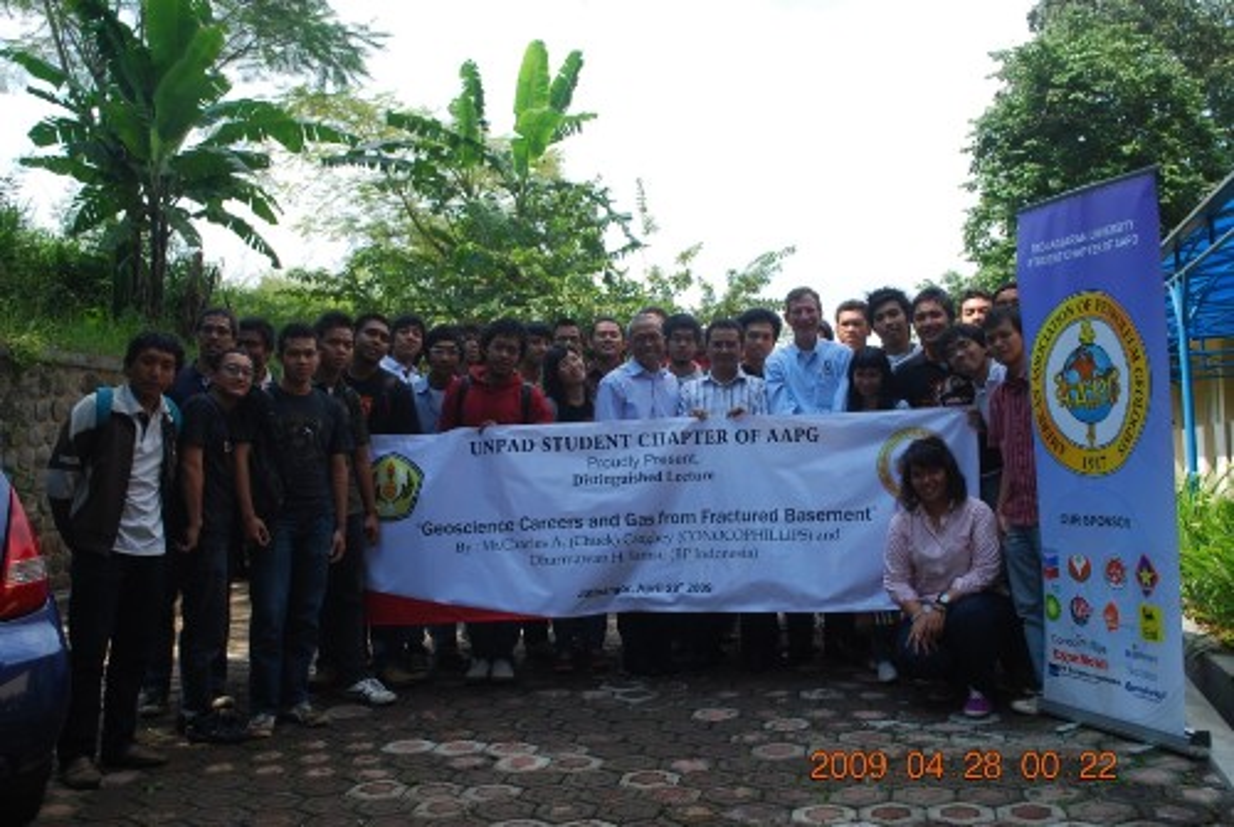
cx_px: 617
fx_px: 1236
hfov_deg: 53.1
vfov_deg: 37.0
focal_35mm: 36
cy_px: 414
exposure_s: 1/160
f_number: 6.3
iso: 100
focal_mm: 24
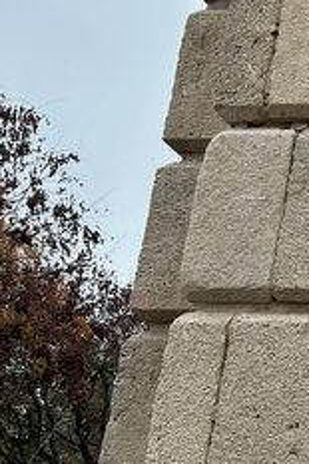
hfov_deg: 13.4
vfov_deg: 21.8
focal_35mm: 93
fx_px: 1199
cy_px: 155
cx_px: 534
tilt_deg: +23.2
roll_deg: -9.0
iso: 40
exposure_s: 1/184
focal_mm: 5.7
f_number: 1.5
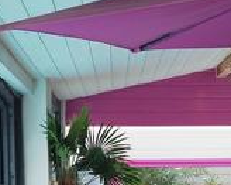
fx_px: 813
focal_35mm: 119
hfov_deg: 16.1
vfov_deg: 12.7
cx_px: 59
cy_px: 202
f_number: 1.89
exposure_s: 1/505
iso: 50
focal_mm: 5.95
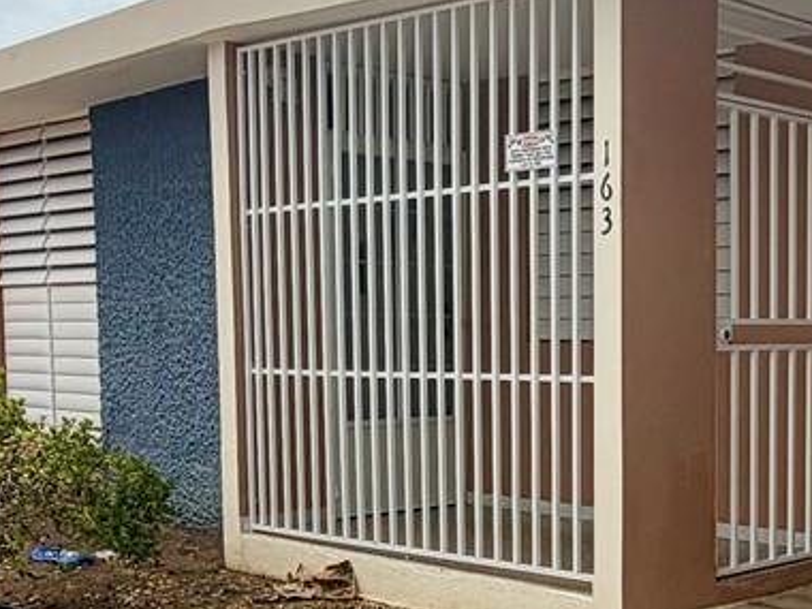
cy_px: 455
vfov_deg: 24.5
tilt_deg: -6.2
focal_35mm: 59
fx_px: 1384
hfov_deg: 31.5
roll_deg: +0.9
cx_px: 697
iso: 20
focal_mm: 2.22
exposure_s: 1/1497
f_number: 2.2
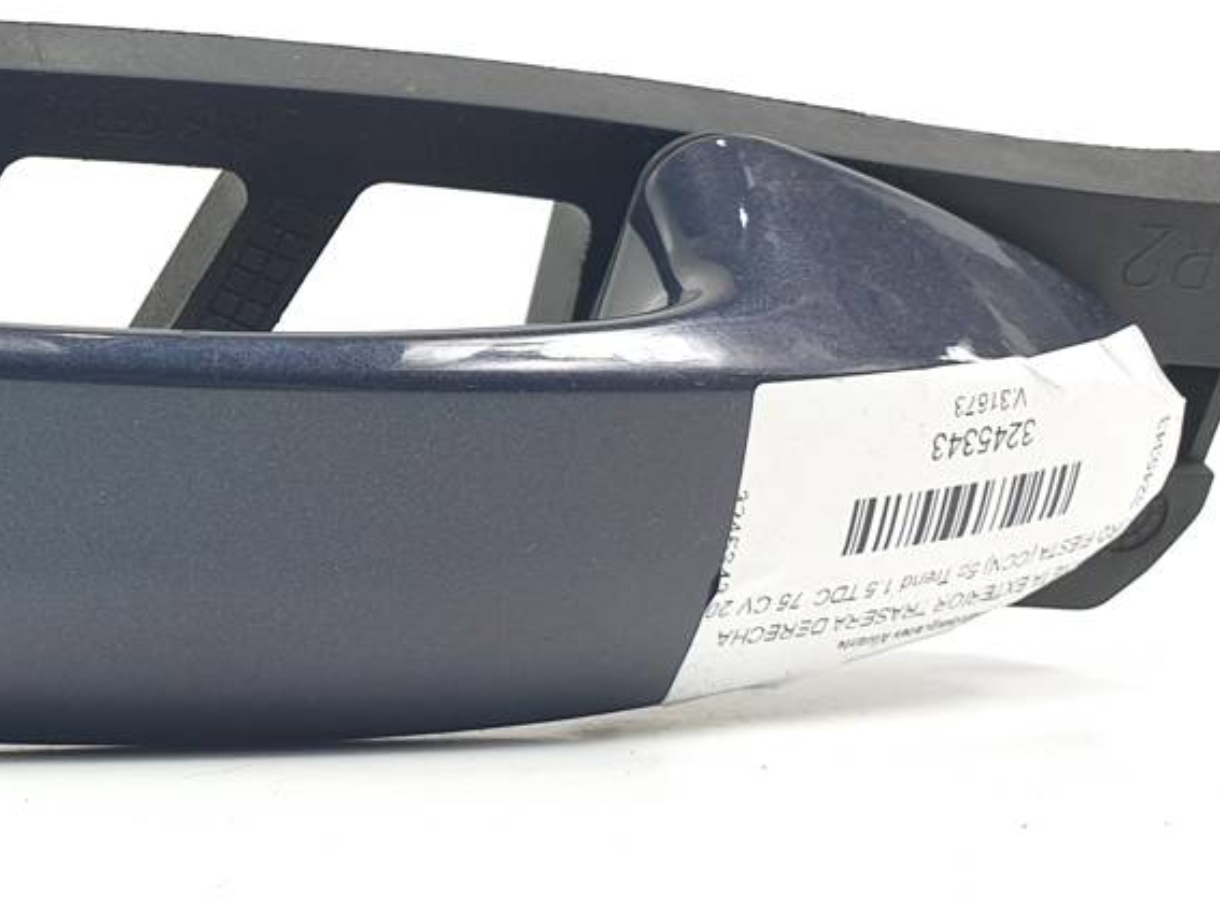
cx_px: -213
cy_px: 342
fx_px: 2326
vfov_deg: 22.2
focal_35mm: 66
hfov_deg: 26.4
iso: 50
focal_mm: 4.3
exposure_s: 1/134
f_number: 2.4
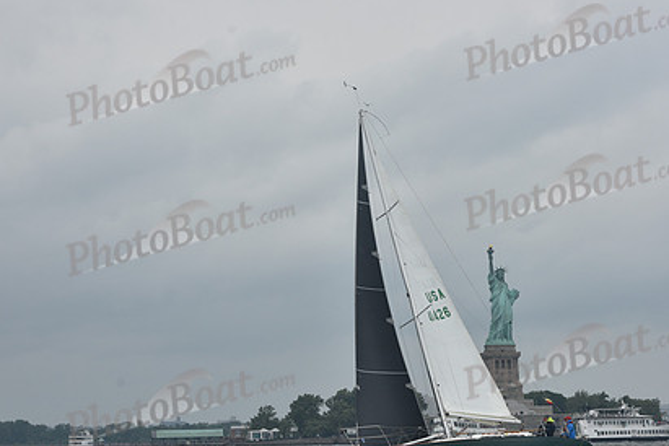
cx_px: 381
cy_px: 295
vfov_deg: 10.8
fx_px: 2360
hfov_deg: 16.1
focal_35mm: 127
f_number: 8
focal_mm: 90
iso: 250
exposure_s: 1/640
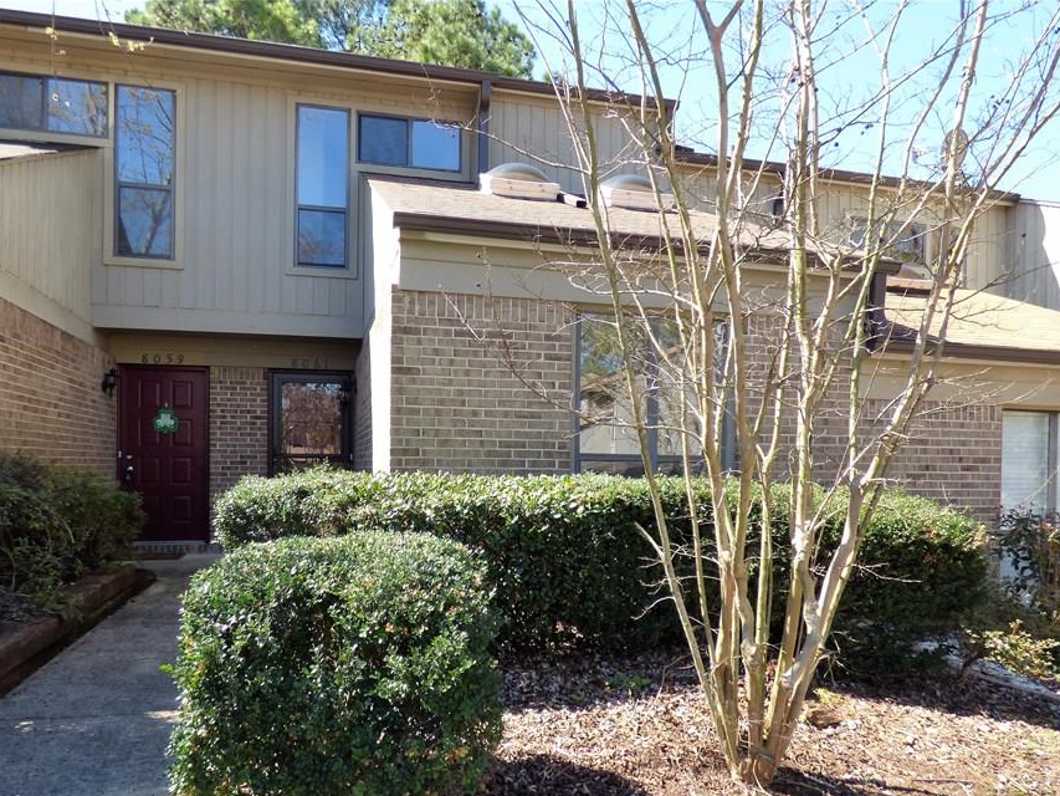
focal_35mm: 24
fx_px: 735
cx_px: 522
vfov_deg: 56.4
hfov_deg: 71.6
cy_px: 476
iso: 100
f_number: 2.8
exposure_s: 1/320
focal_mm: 3.58
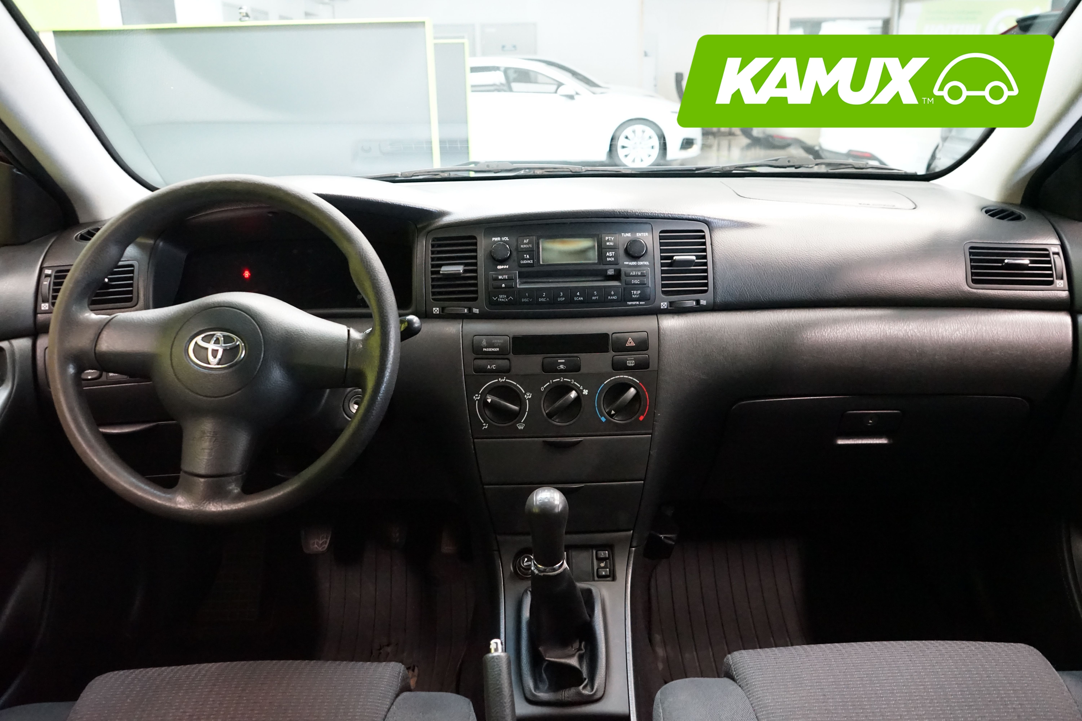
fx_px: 841
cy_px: 360
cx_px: 541
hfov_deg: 65.5
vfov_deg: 46.4
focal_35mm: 28
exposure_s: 1/30
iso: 8000
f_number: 6.3
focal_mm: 28
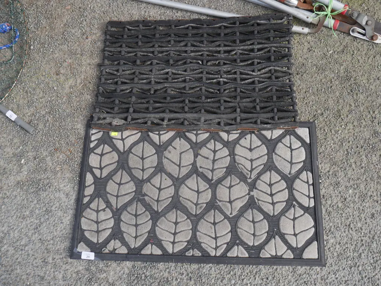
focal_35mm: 36
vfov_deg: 39.7
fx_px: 396
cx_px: 190
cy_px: 143
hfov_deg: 51.3
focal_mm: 18
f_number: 6.3
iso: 200
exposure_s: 1/250
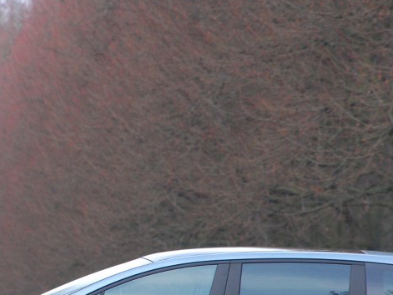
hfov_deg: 3.4
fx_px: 6579
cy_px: 236
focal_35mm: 579
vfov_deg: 2.6
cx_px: 136
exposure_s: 1/320
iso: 800
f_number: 6
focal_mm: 185
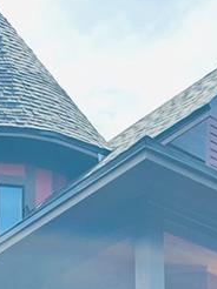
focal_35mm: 127
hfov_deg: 11.5
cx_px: -13
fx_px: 1063
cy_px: 603
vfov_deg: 13.1
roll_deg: -0.5
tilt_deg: +7.5
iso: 50
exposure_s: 1/709
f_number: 1.5
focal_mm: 5.7
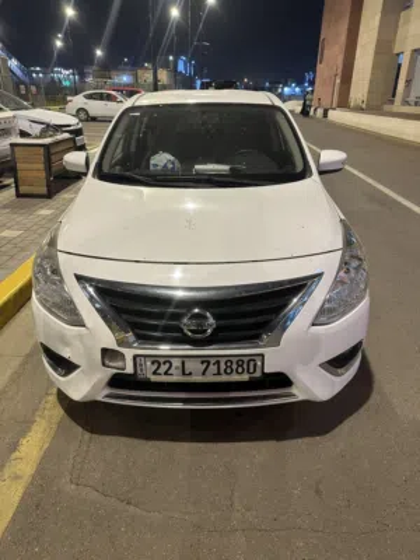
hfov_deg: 56.8
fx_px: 388
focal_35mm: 24
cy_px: 280
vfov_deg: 71.6
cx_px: 210
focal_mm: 6.86
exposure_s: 1/50
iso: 160
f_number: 1.78
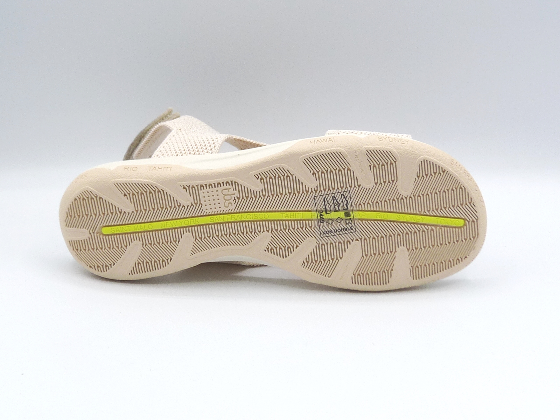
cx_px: 280
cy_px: 210
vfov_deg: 29.1
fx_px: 809
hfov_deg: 38.2
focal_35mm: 50
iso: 100
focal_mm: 4.9
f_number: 5
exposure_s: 1/200
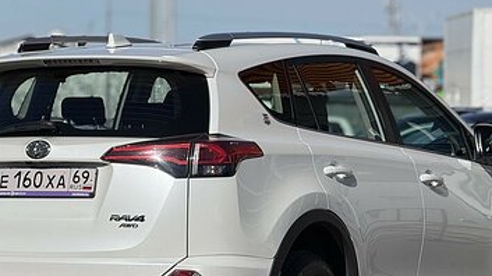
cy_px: 205
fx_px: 2647
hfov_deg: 10.6
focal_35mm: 203
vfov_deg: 6.0
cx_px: 249
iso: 40
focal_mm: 15.66
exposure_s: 1/3344
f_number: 2.8
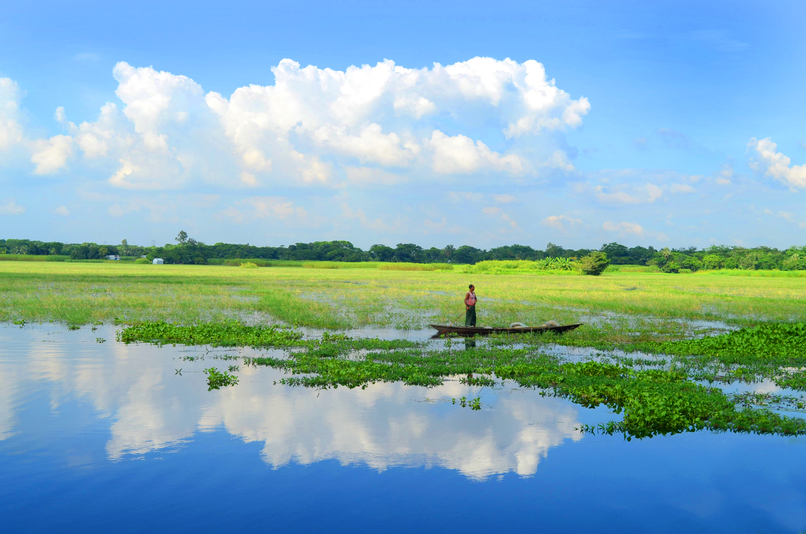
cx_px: 403
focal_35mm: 45
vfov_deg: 29.7
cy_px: 267
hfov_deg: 43.7
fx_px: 1005
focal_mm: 30
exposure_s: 1/350
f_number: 6.7
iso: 160
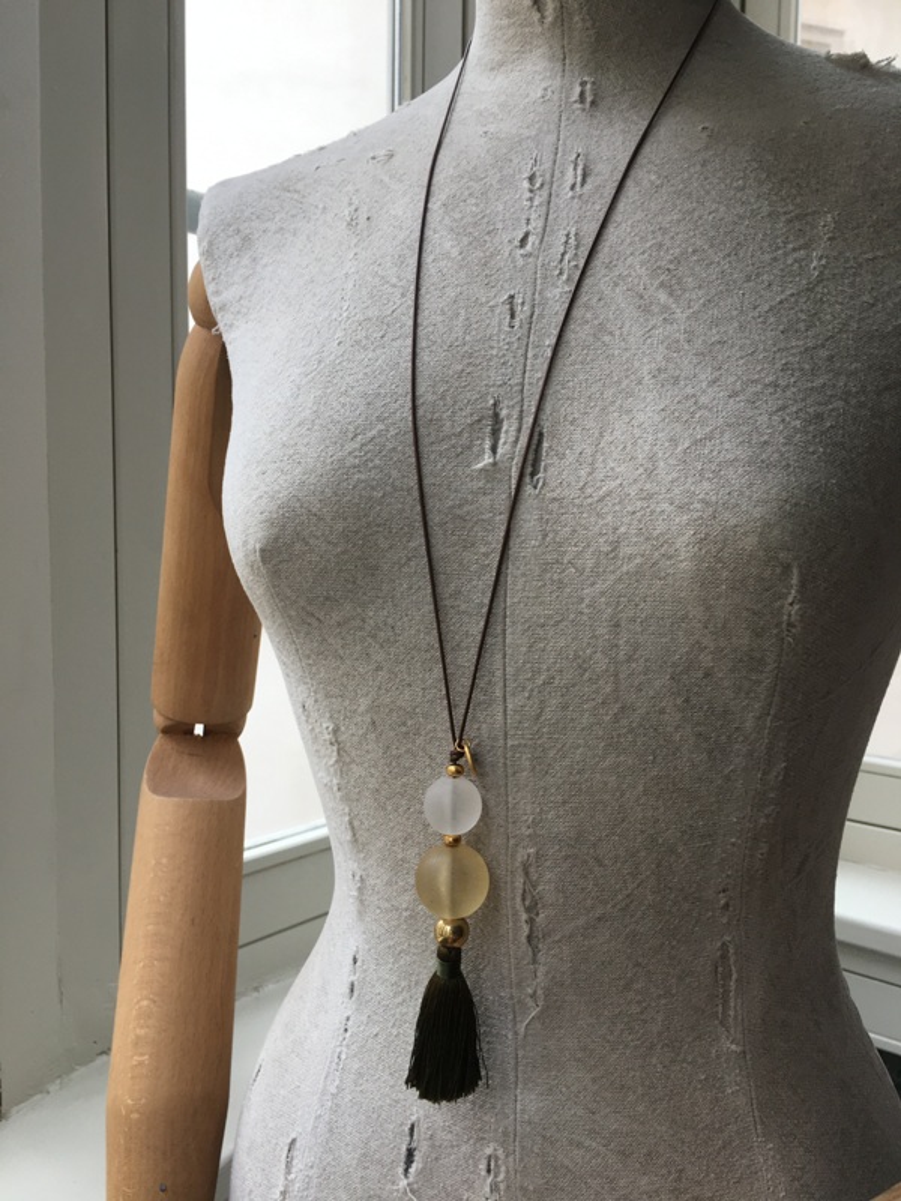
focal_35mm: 29
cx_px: 450
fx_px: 1006
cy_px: 600
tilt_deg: -5.0
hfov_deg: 48.2
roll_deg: -1.6
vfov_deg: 61.7
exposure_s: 1/100
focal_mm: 4.15
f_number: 2.2
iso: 32
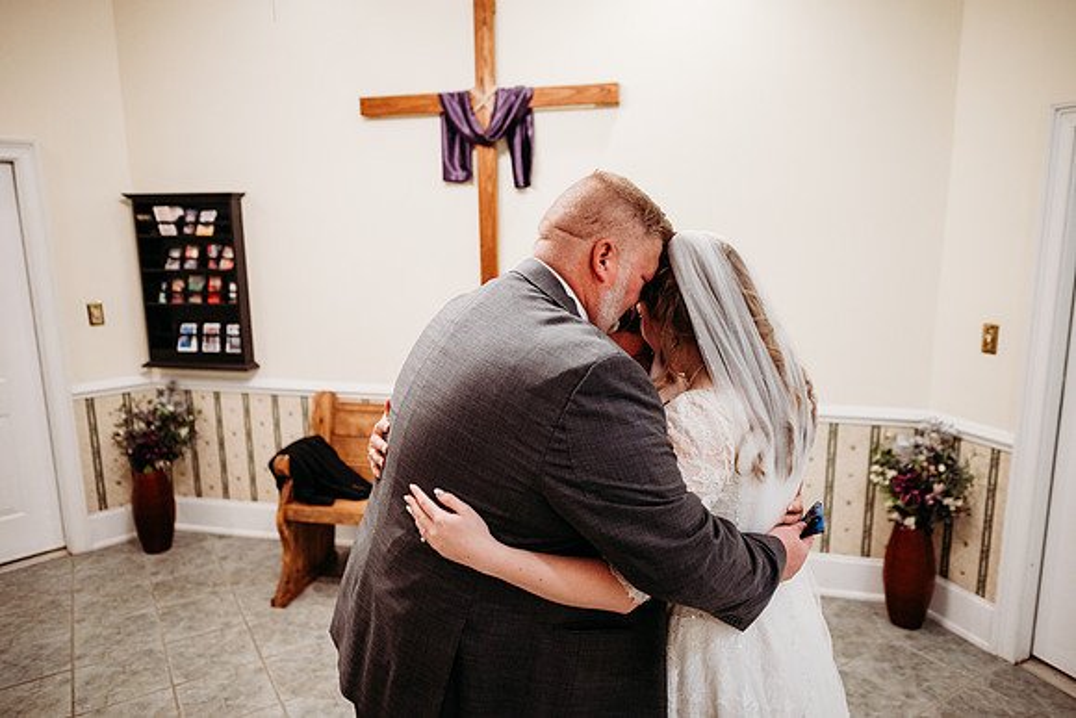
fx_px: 717
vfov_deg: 53.2
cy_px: 359
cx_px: 538
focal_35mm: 24
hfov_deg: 73.7
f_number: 2.2
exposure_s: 1/200
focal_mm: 24
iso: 1600
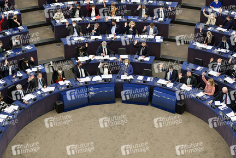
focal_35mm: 73
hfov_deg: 27.7
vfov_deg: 18.7
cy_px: 80
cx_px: 120
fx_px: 479
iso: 1250
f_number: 2.8
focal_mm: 70
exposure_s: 1/500
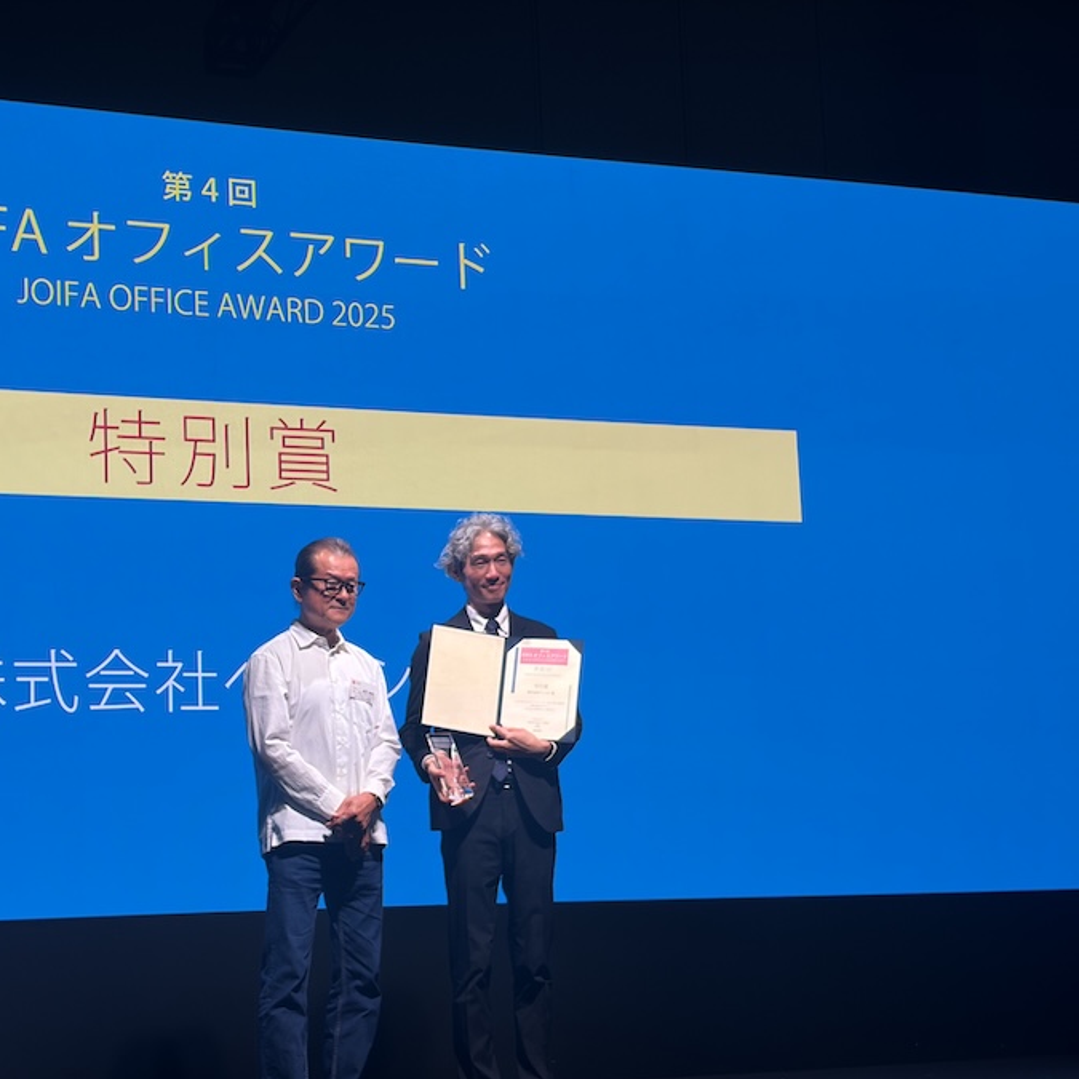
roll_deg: +1.9
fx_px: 2186
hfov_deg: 27.5
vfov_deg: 27.7
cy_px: 540
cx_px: 353
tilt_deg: +10.0
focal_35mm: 62
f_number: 1.6
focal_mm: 5.96
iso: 25
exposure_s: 1/160
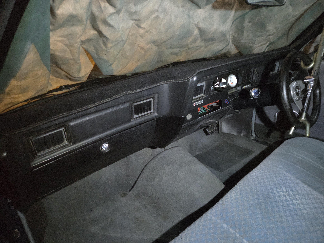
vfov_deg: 58.9
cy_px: 122
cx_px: 162
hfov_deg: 73.9
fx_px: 215
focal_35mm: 23
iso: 5000
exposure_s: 1/16.7
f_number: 1.8
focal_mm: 5.4
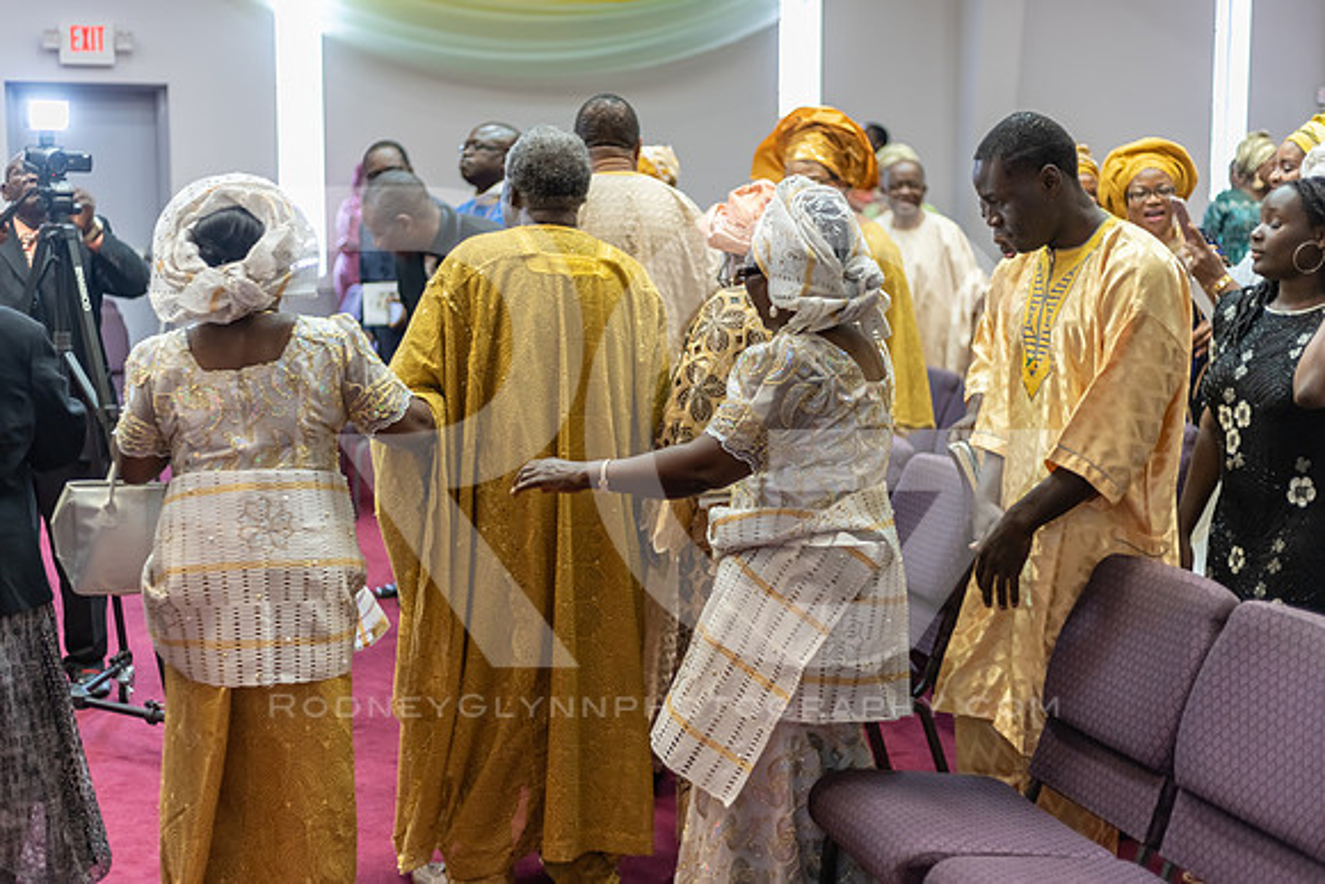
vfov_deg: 26.1
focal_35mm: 52
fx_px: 1911
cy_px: 442
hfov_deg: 38.2
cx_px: 662
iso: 640
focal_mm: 50
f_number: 1.8
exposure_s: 1/100
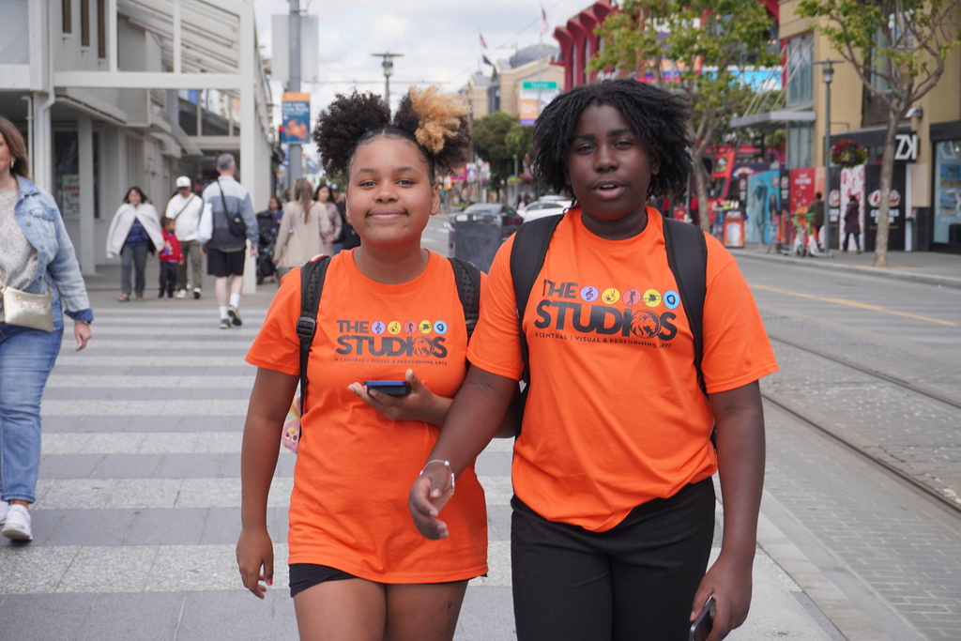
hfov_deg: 35.0
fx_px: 1522
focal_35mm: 57
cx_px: 480
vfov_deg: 23.8
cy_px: 320
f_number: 5.6
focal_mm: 38
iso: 100
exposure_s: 1/320
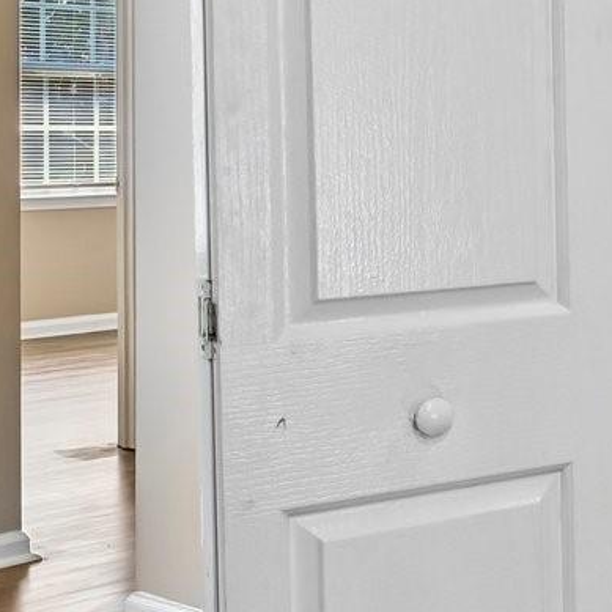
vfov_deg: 22.5
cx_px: 1098
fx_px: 1520
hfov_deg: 18.1
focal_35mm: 76
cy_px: 128
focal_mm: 17
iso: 400
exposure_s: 1/6
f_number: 8
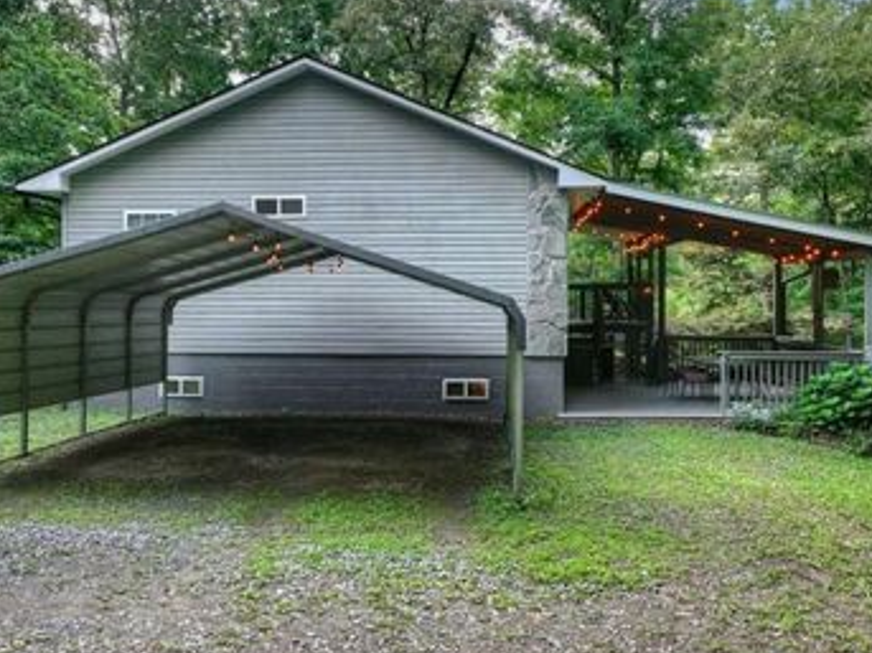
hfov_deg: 52.6
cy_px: 304
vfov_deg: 40.7
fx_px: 881
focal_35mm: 35
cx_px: 430
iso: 340
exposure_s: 1/1600
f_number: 2.8
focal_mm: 12.3
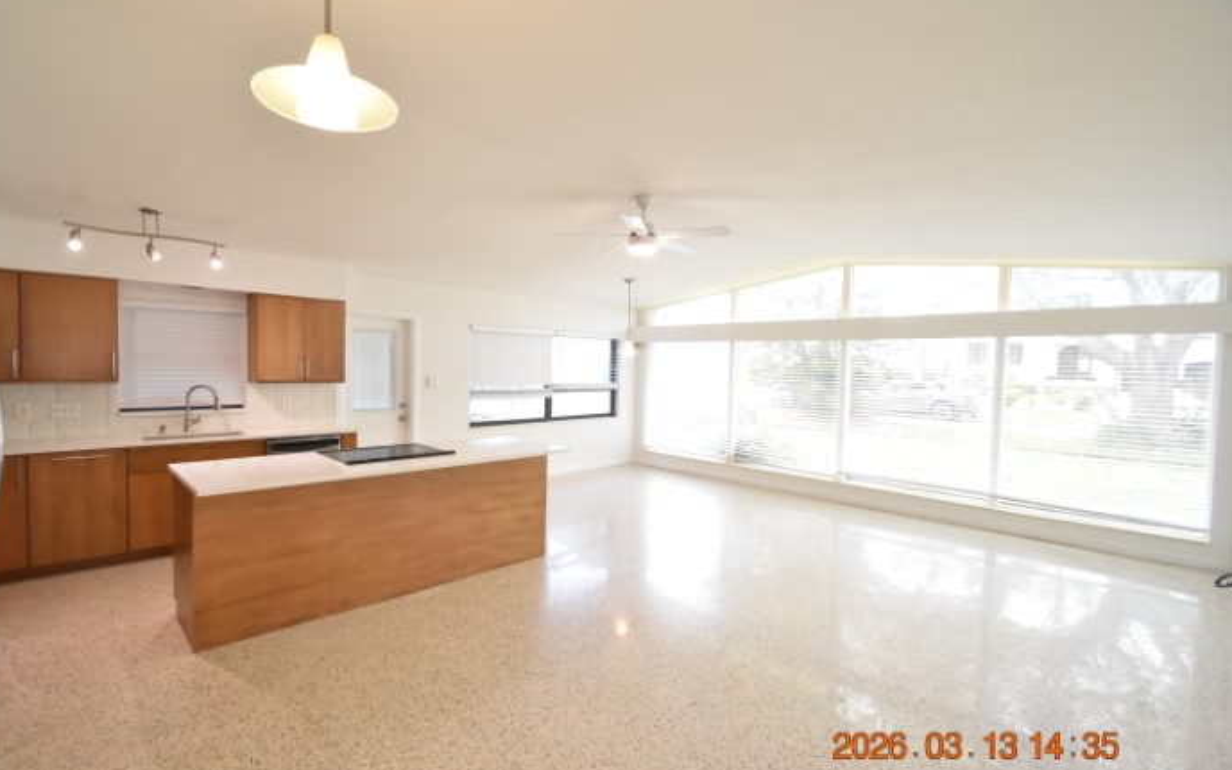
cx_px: 596
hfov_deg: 97.8
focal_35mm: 16
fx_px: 537
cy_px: 381
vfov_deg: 71.3
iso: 800
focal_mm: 10
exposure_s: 1/60
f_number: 3.5
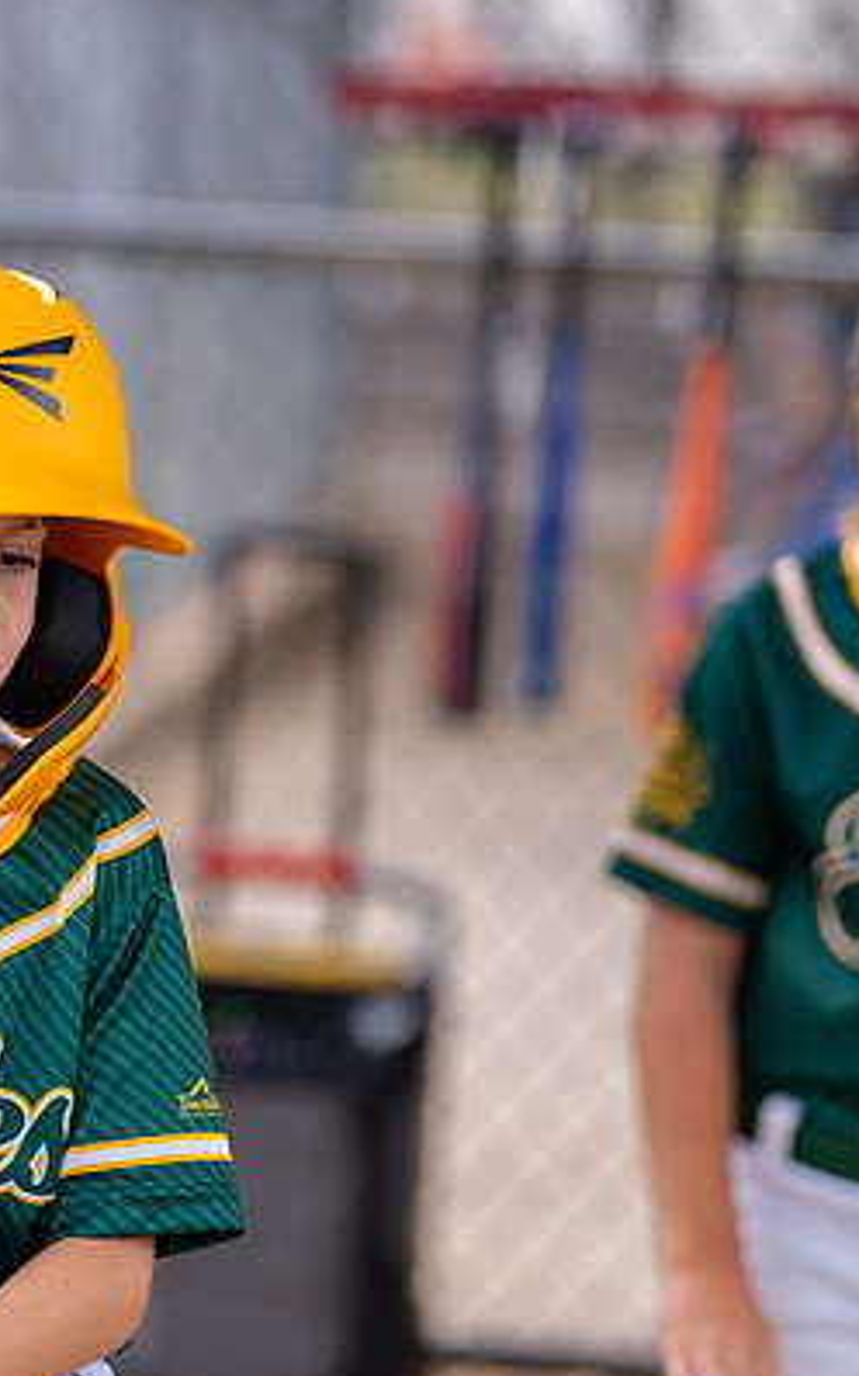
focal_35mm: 219
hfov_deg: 6.0
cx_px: -85
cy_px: 637
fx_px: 8206
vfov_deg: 9.6
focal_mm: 127
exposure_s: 1/1000
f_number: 2.8
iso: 320
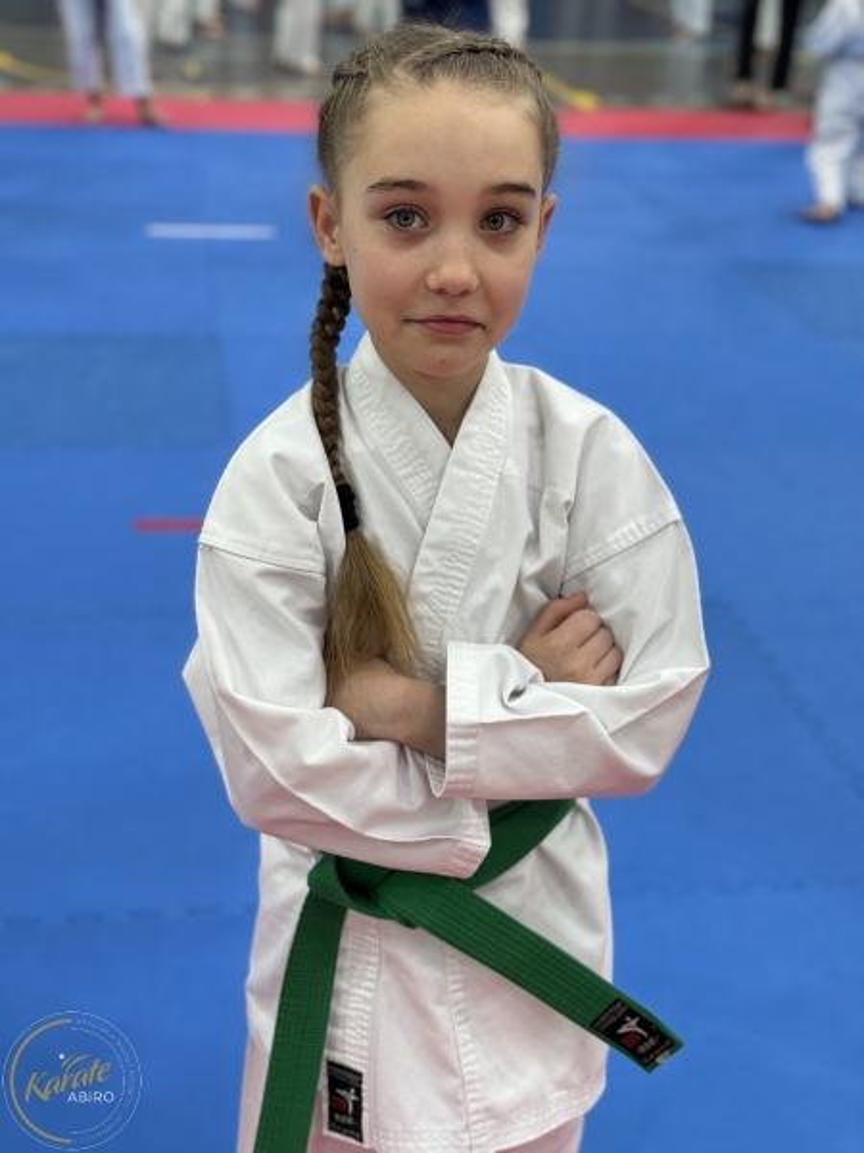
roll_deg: -2.7
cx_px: 432
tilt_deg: -23.3
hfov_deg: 30.3
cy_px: 576
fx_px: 1597
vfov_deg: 39.7
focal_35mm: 48
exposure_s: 1/100
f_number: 1.78
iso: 64
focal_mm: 6.86
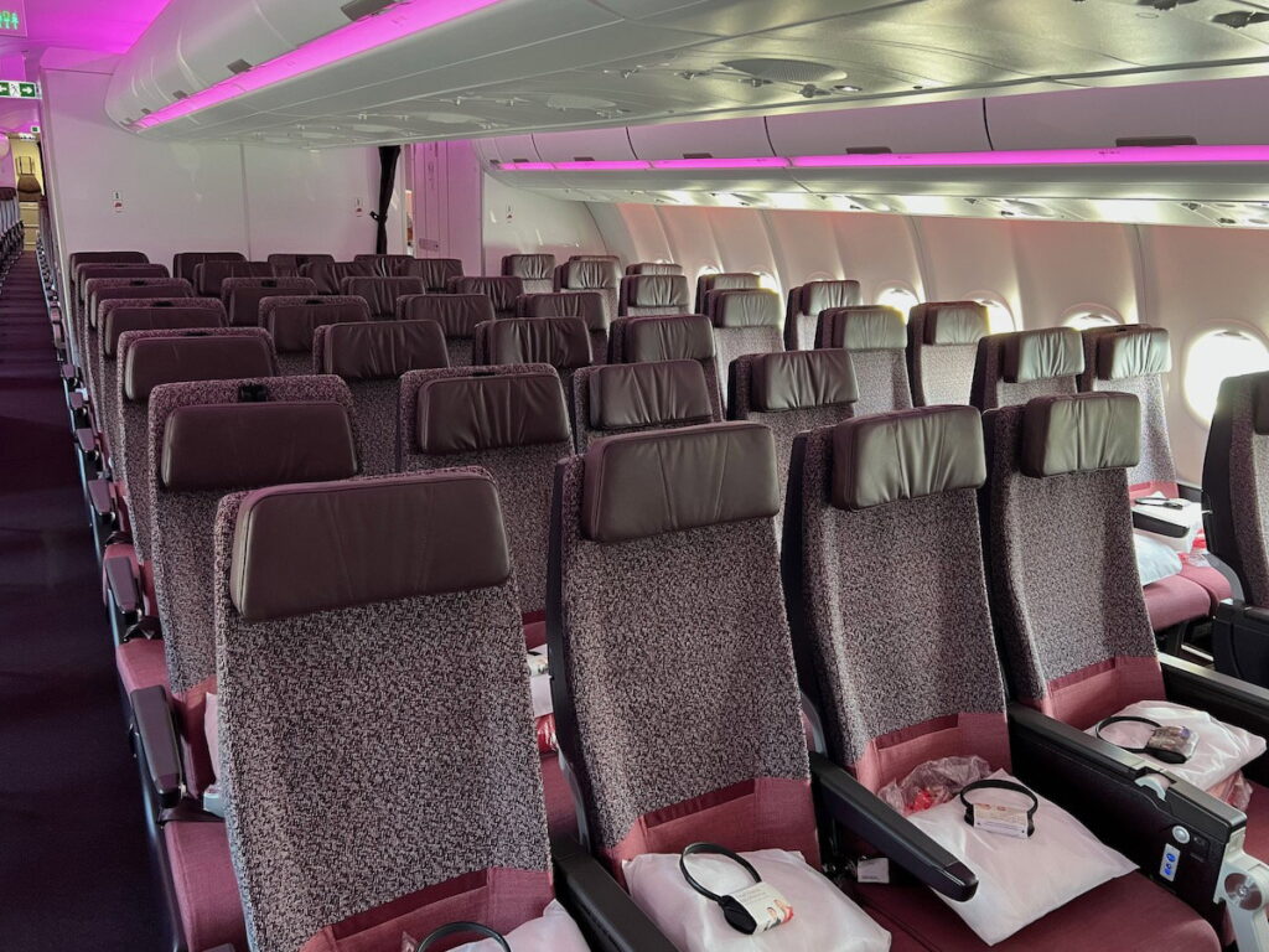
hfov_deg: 67.3
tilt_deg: -15.5
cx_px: 634
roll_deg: -2.4
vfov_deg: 53.1
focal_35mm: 26
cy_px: 476
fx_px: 953
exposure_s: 1/52
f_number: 1.5
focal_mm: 5.7
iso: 250
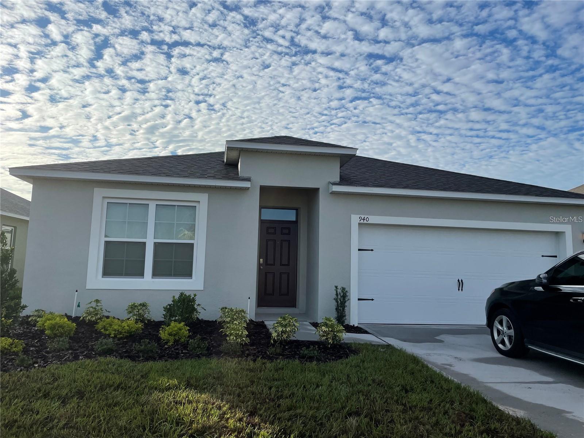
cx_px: 292
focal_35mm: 26
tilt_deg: +6.4
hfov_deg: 67.3
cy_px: 219
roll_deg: -1.3
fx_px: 439
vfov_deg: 53.1
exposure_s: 1/5814
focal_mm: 4.2
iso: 32
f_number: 1.6
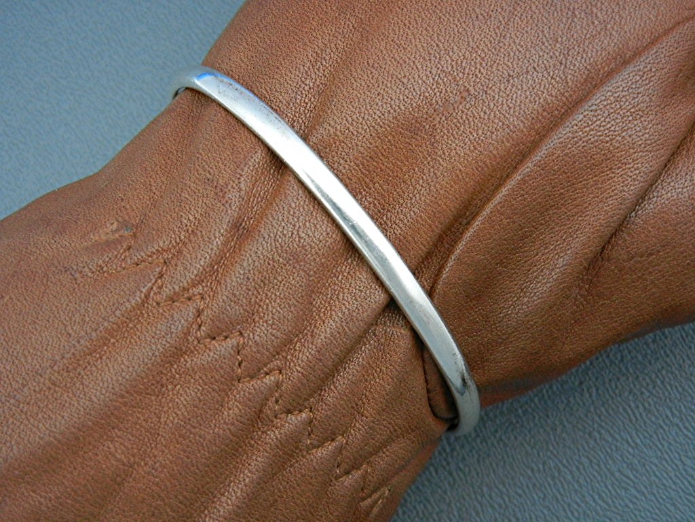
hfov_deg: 32.7
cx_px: 348
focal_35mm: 59
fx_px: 1185
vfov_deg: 24.8
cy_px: 261
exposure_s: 1/7.3
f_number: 4
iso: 200
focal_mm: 10.6
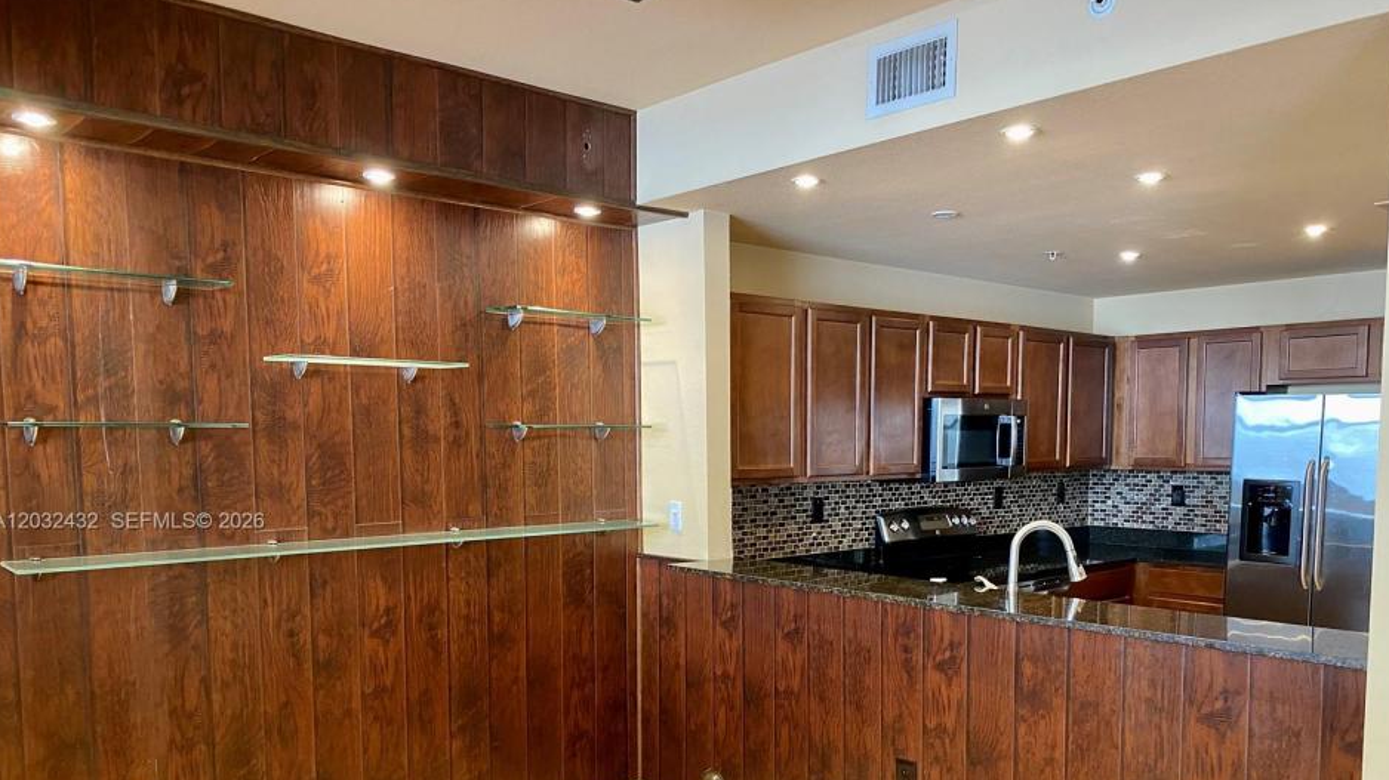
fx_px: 1068
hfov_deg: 66.1
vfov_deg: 39.7
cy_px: 522
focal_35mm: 29
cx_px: 699
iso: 250
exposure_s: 1/60
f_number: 1.8
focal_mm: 4.25
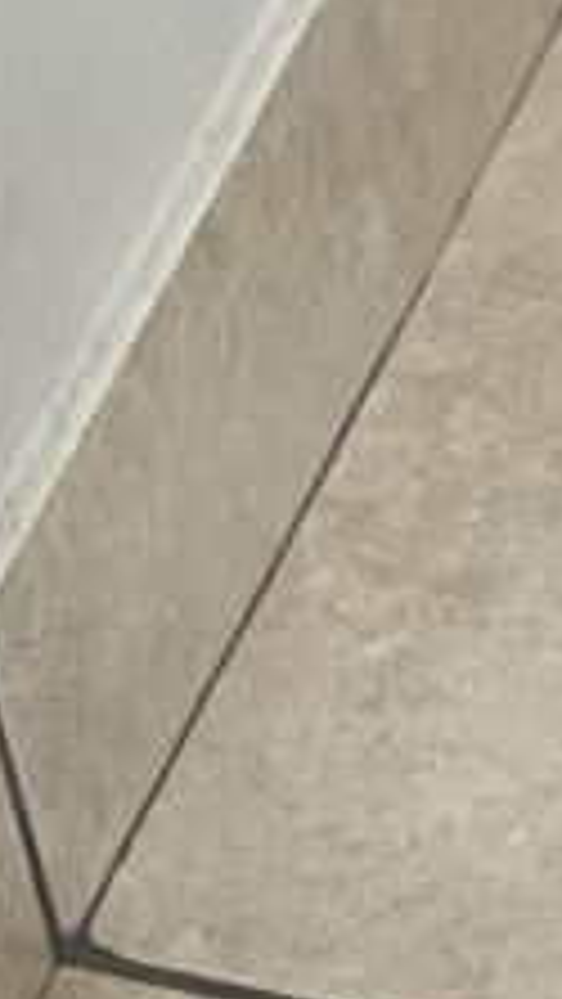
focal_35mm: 204
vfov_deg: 9.3
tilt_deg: -62.8
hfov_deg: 5.9
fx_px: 5400
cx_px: 652
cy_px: 2502
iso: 200
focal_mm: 5.1
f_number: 1.6
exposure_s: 1/60
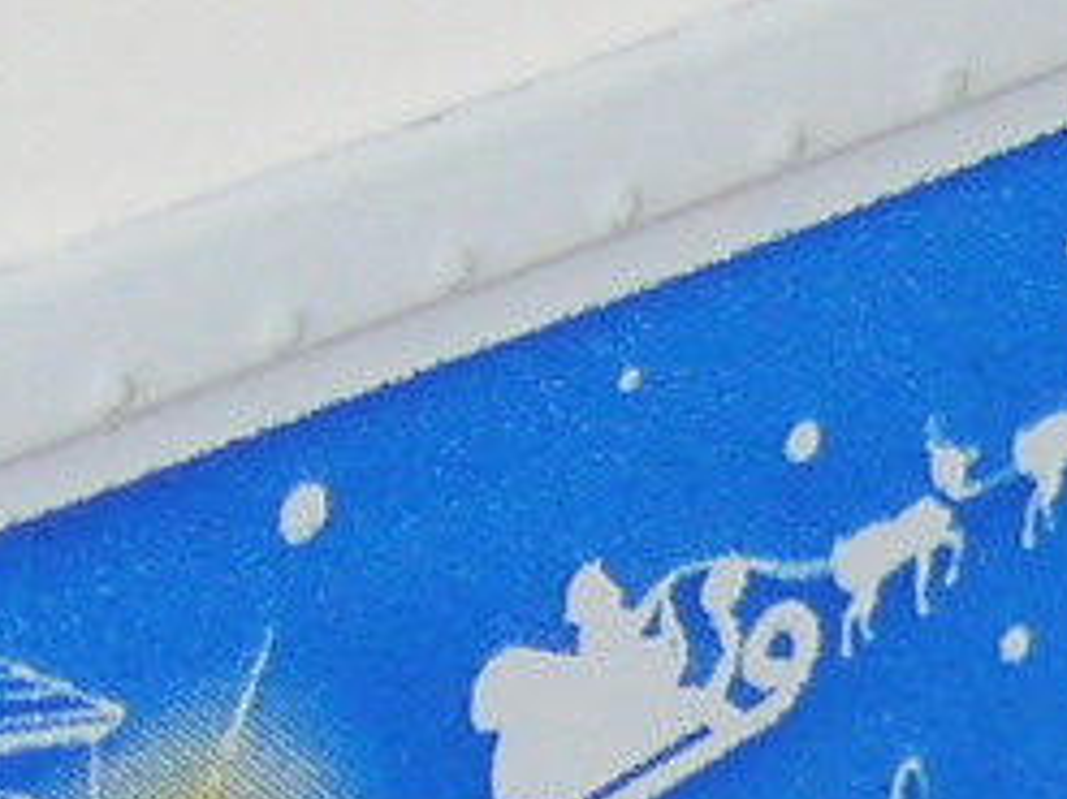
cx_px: 505
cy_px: 505
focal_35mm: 615
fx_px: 18947
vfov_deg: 2.4
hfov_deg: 3.2
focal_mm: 12.9
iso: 100
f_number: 4
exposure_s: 1/30
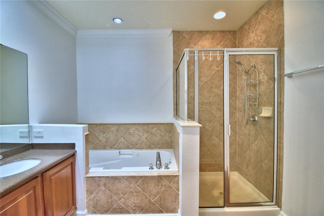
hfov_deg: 100.4
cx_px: 162
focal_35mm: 15
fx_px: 135
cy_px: 108
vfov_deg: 77.3
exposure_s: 1/50
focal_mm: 10
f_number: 4.5
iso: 400
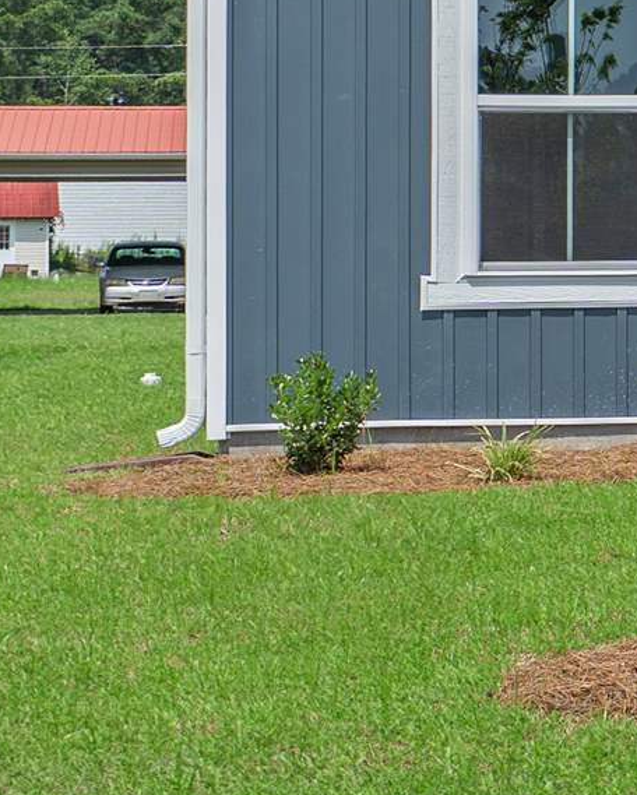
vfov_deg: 11.7
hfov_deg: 8.7
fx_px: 3814
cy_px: -63
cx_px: 1506
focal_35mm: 162
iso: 50
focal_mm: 32
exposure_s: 1/1000
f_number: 4
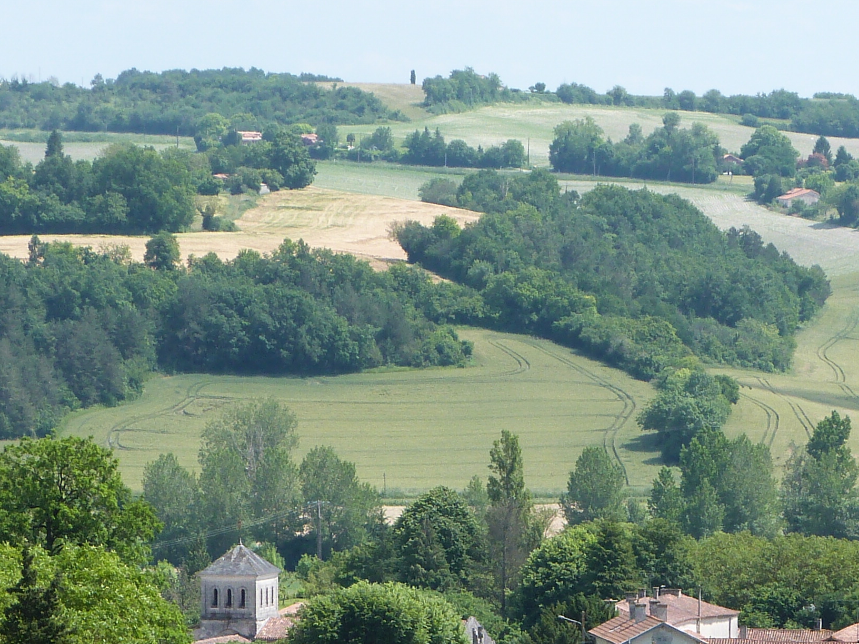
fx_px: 7420
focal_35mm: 299
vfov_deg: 5.0
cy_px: 693
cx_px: 570
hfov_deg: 6.6
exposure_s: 1/250
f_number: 5.6
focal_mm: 21.9
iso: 100
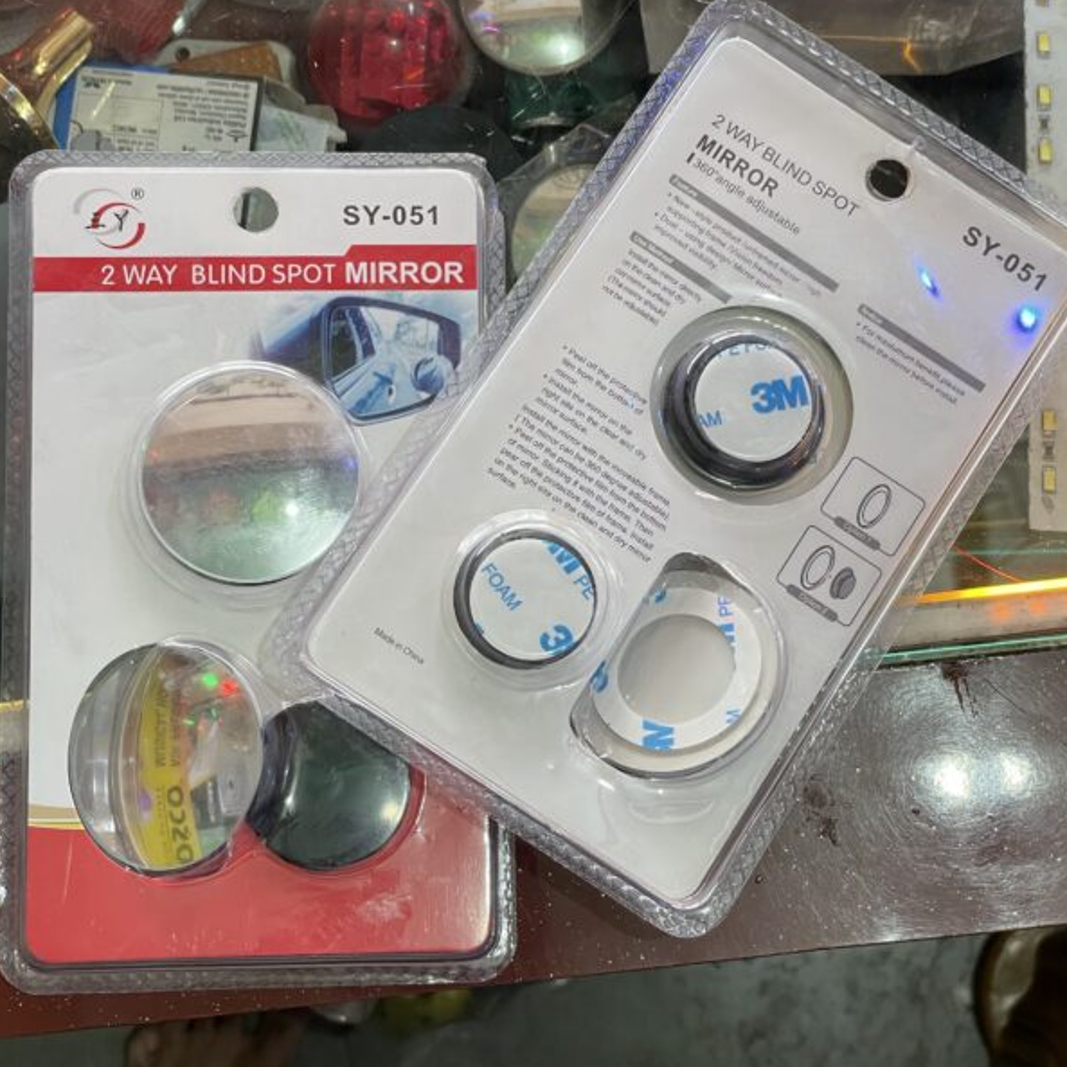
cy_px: 612
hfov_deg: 27.7
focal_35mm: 62
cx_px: 533
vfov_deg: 27.7
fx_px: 2162
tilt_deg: -83.4
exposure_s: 1/100
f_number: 2
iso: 160
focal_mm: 6
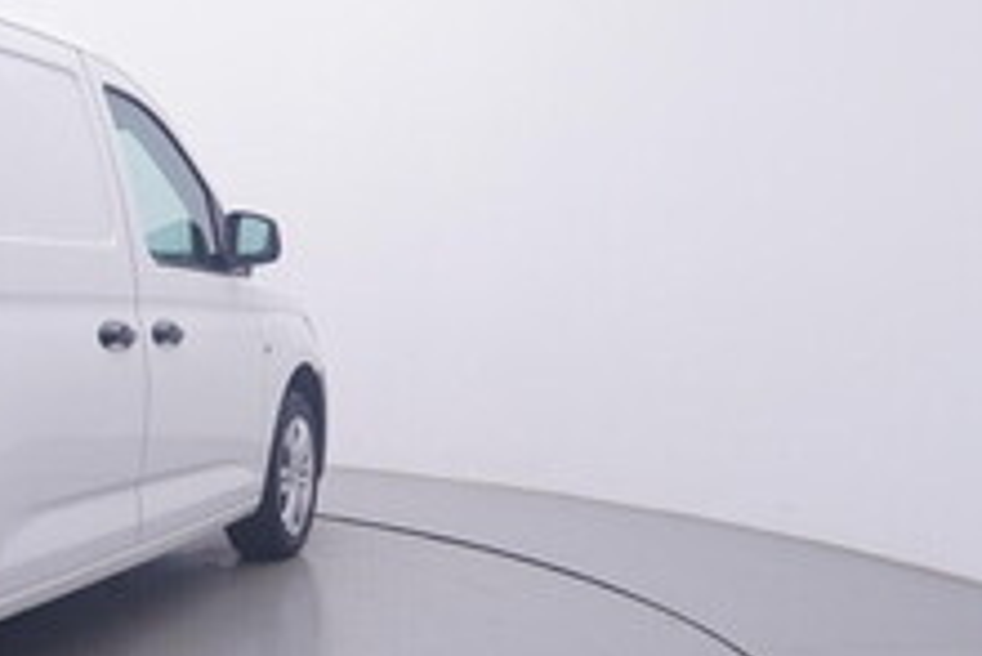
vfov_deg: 24.1
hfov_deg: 31.3
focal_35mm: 56
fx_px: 1535
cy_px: 315
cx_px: -109
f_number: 5
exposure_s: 1/80
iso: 200
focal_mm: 15
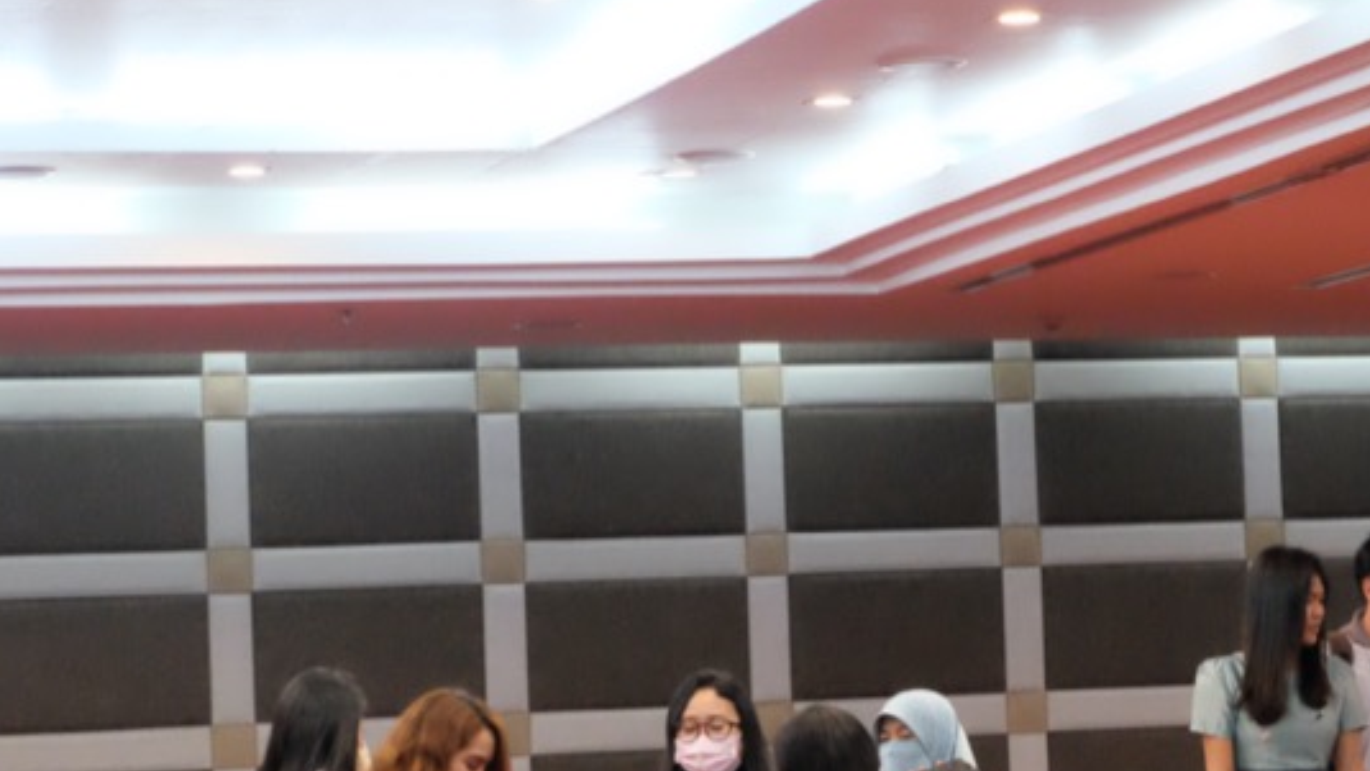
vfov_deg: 8.3
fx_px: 5340
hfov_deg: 14.5
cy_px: 368
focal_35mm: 147
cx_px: 1211
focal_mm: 48.4
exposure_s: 1/150
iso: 6400
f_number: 5.6
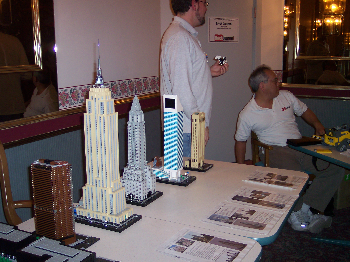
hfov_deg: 46.8
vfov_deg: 35.9
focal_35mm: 40
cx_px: 178
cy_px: 131
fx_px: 404
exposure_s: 1/30
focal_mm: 8
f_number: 2.8
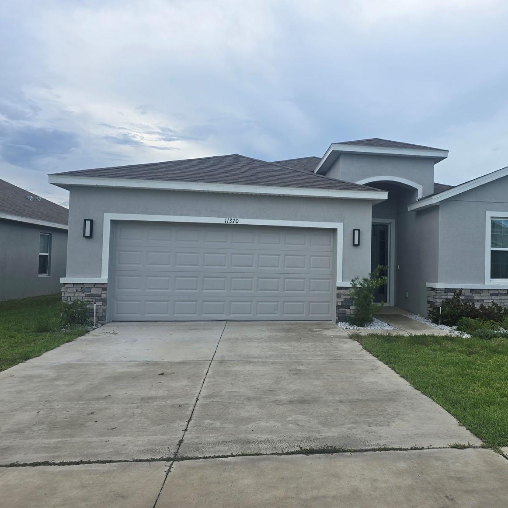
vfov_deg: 57.3
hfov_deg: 56.4
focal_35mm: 28
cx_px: 329
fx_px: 465
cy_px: 251
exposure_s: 1/451
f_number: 1.7
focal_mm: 6.3
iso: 12
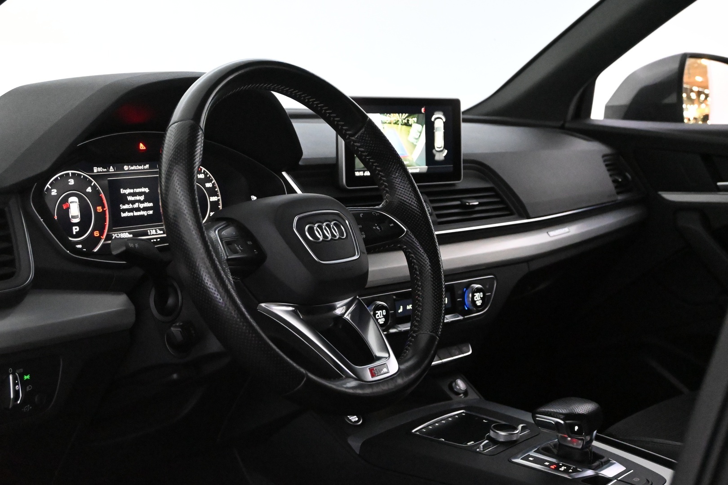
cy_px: 242
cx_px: 364
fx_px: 1183
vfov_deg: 23.2
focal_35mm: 58
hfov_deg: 34.2
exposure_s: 1/60
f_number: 5.6
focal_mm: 39
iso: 12800
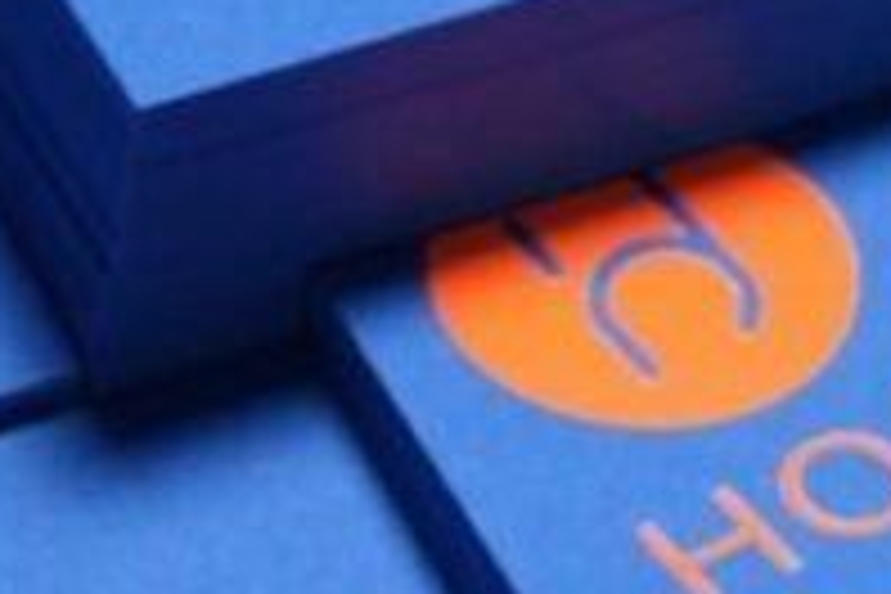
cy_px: 479
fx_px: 7672
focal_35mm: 310
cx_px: 414
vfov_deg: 4.4
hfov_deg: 6.6
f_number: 2.8
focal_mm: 40.1
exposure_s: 1/40
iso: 400
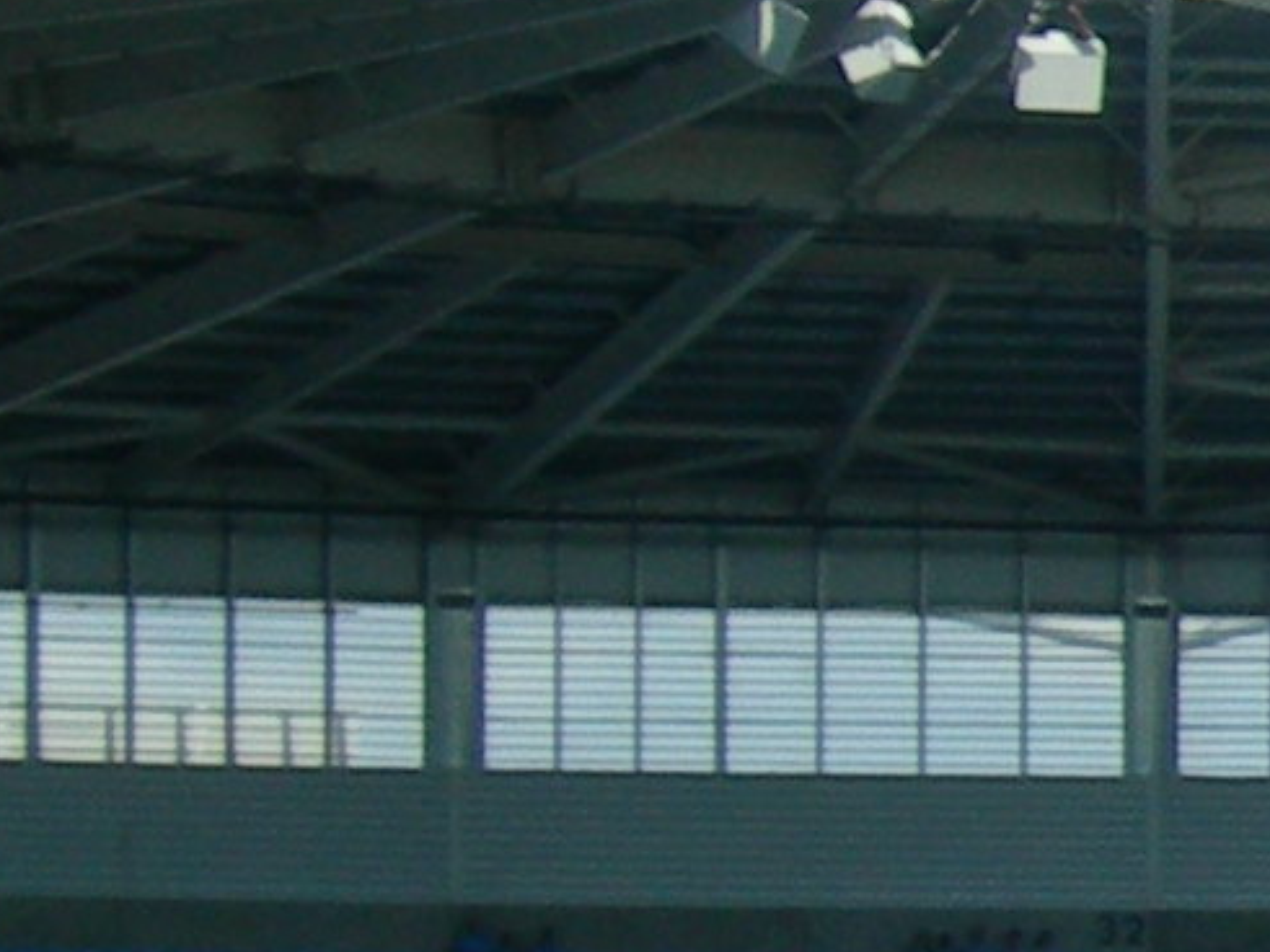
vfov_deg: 4.7
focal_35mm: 319
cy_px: 768
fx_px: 11701
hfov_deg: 5.9
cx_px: 3360
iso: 50
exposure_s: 1/298
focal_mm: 10.6
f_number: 5.4
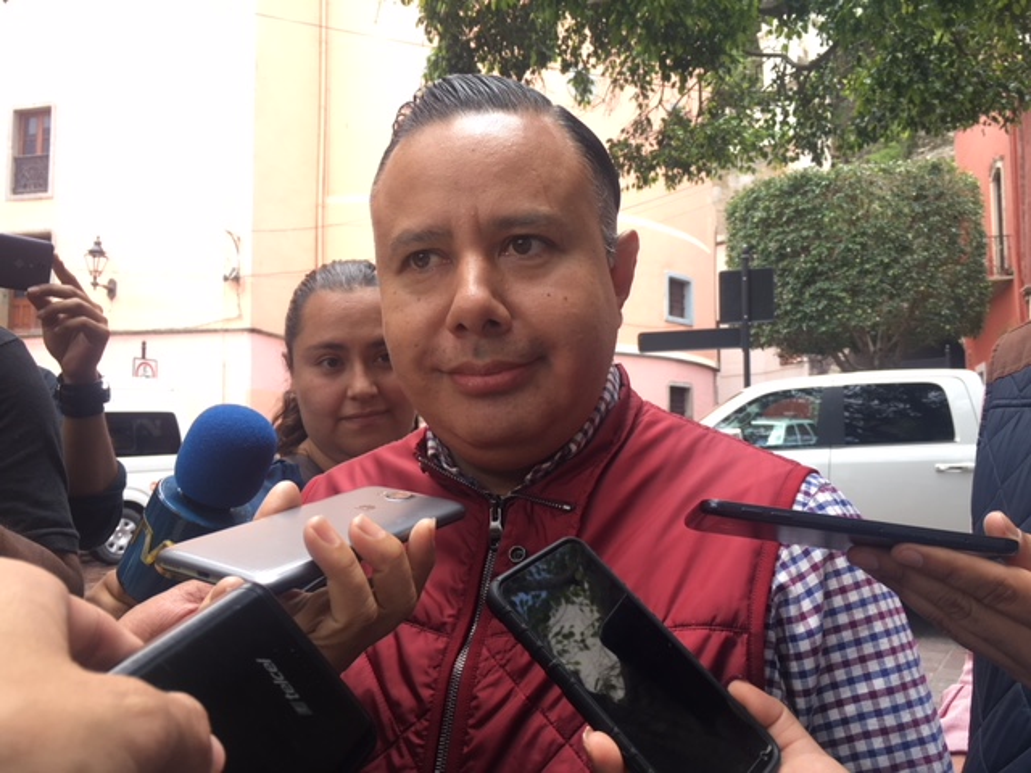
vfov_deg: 48.2
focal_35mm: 29
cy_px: 386
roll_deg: -0.5
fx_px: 864
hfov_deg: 61.7
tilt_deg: +4.3
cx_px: 516
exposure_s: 1/120
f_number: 2.2
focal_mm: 4.15
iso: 25
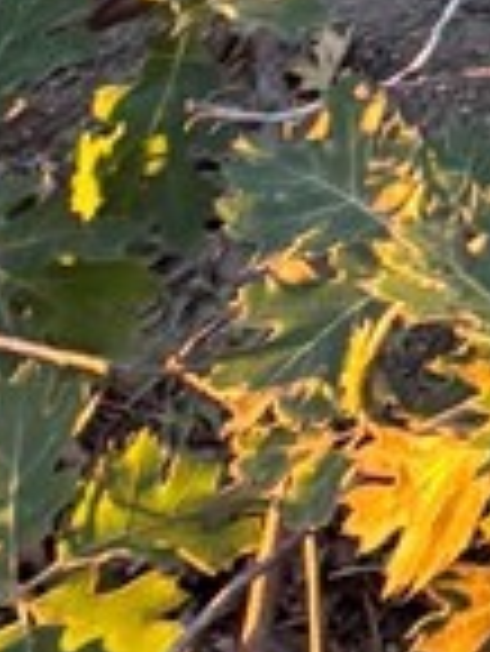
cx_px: 1659
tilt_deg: -33.0
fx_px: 3449
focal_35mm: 183
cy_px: -1291
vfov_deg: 8.9
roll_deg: -2.1
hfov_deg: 7.0
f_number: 1.6
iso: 160
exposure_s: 1/60
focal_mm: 5.96
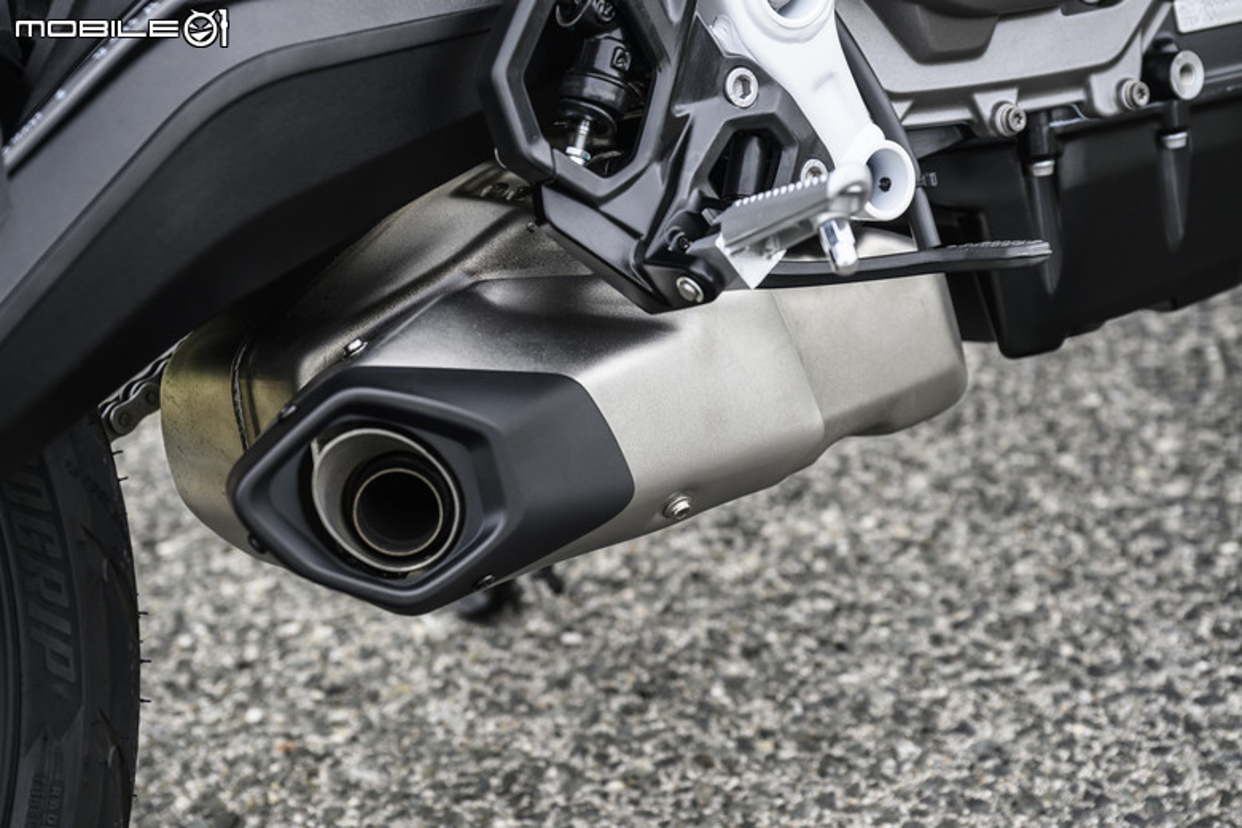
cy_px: 414
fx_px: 3381
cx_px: 621
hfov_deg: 20.8
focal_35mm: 98
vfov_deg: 14.0
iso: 250
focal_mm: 98
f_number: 5.6
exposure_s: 1/80
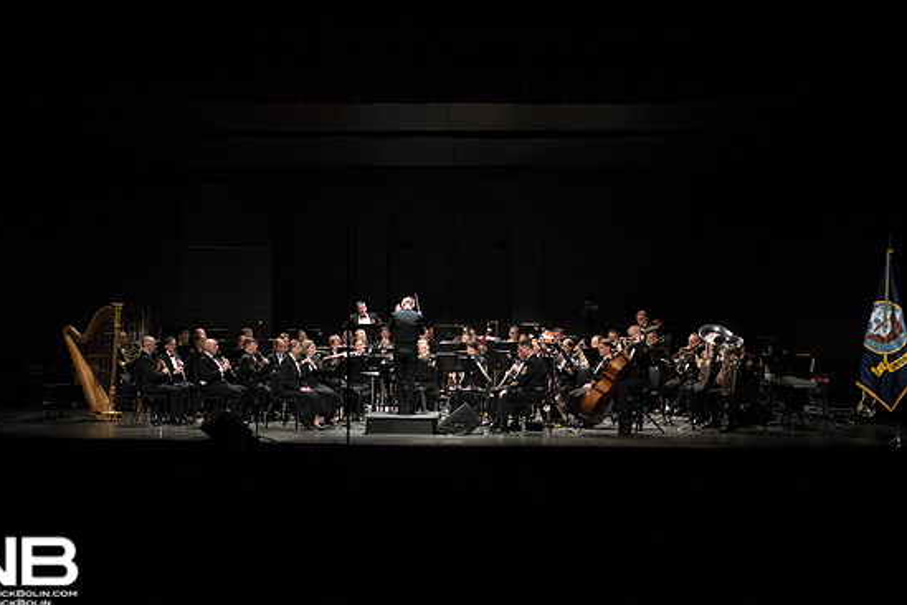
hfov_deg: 27.3
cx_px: 430
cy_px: 295
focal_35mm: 74
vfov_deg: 18.4
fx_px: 1864
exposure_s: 1/800
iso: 4000
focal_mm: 70
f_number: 2.8
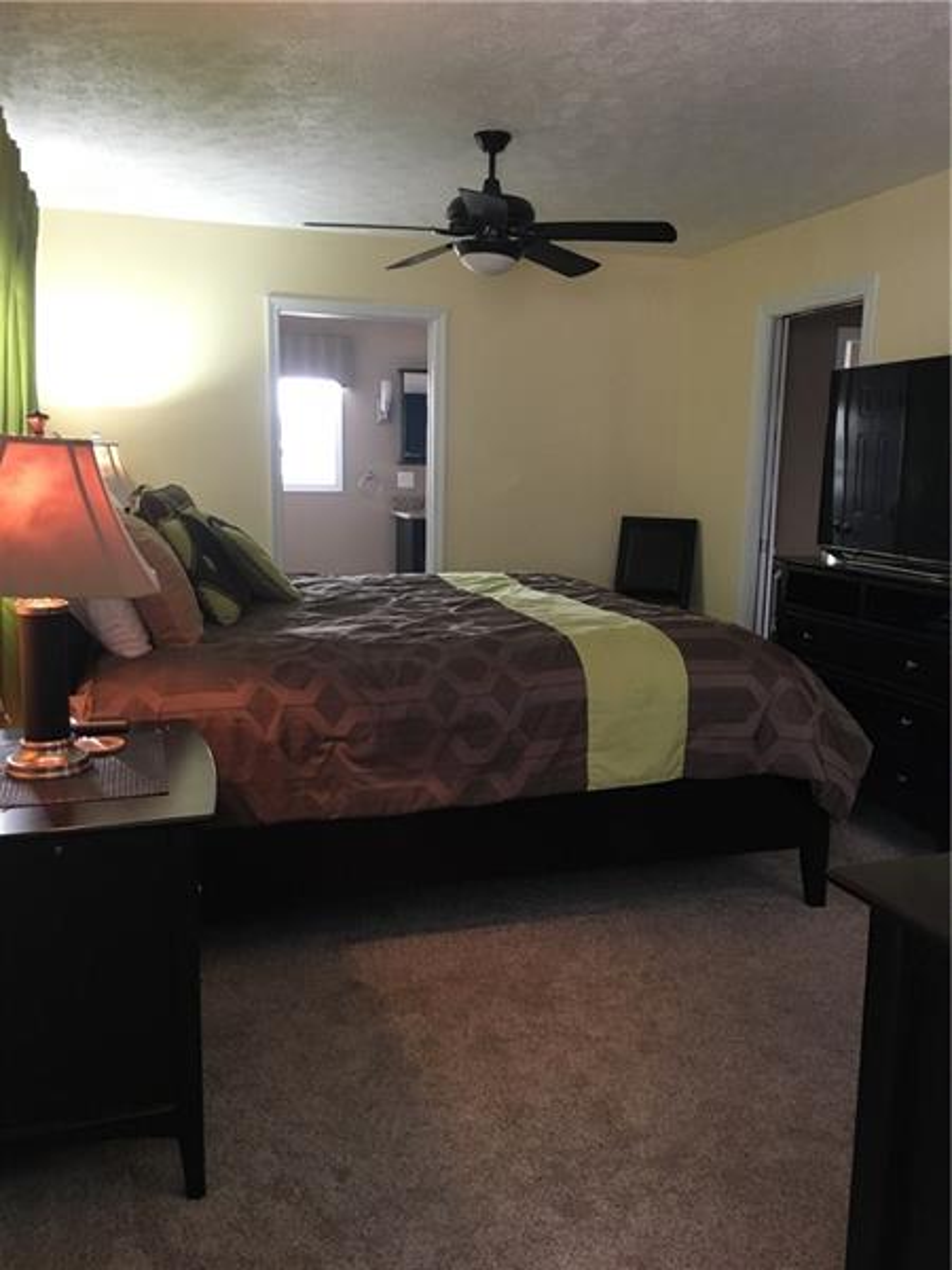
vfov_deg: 61.7
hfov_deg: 48.2
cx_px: 476
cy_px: 635
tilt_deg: -8.9
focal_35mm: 29
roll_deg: -1.0
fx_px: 1063
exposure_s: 1/15
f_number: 2.2
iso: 200
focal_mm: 4.15
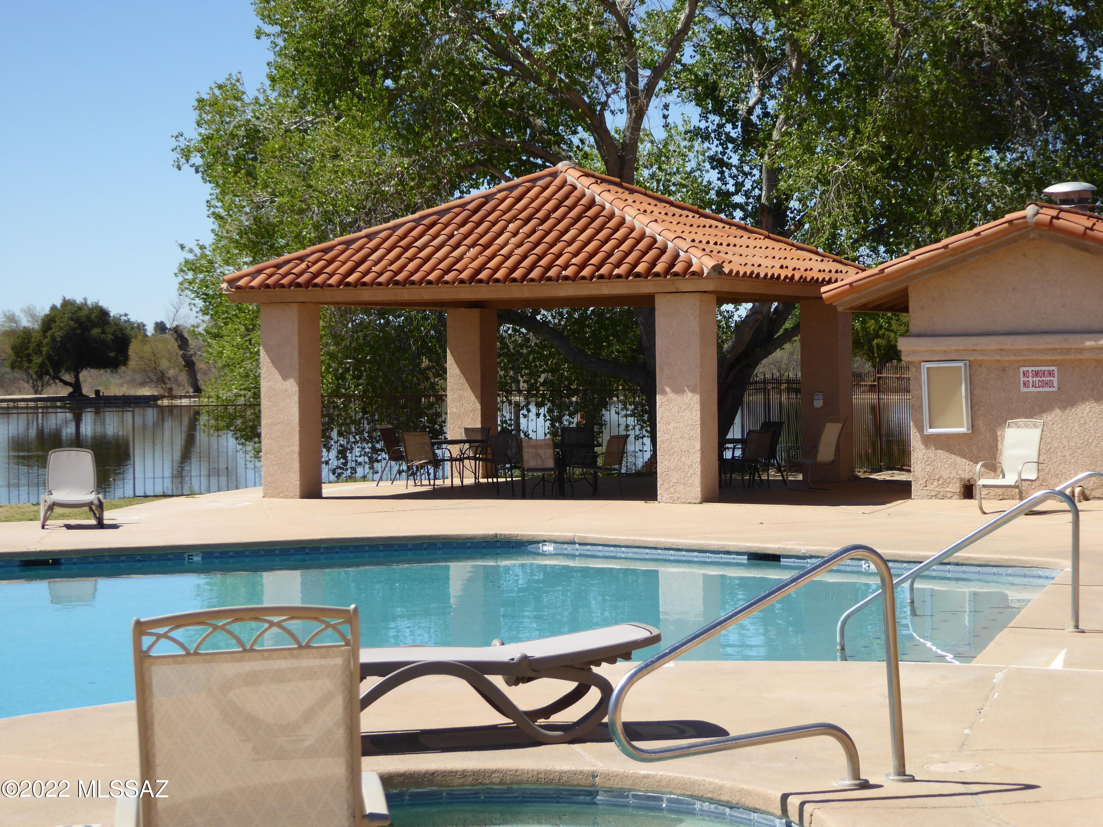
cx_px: 552
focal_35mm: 70
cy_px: 414
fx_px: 2230
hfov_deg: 27.8
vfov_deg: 21.0
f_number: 4.5
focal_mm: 12.5
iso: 100
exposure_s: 1/640
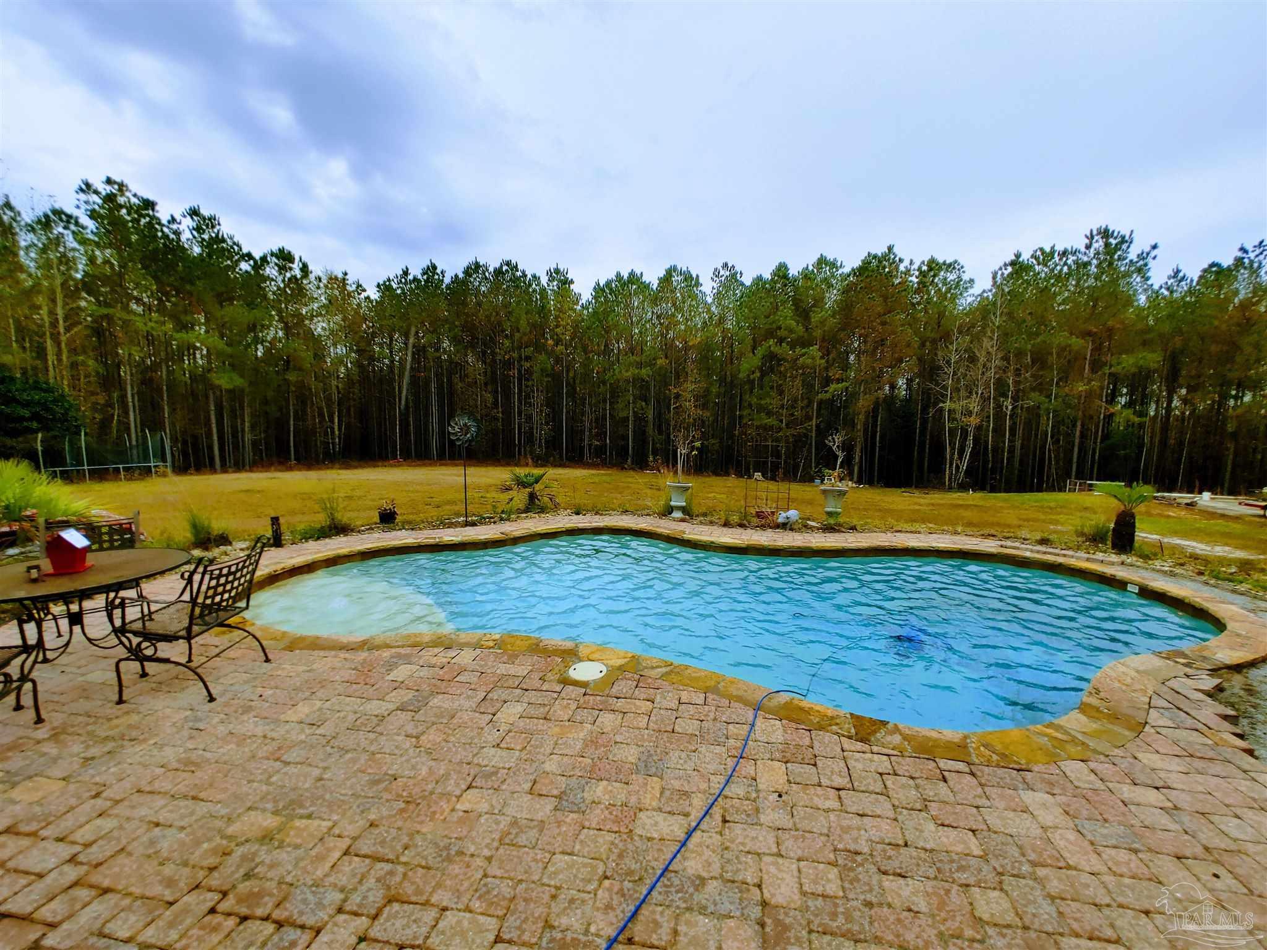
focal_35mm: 15
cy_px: 475
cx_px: 634
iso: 50
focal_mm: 1.78
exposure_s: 1/360
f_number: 1.9
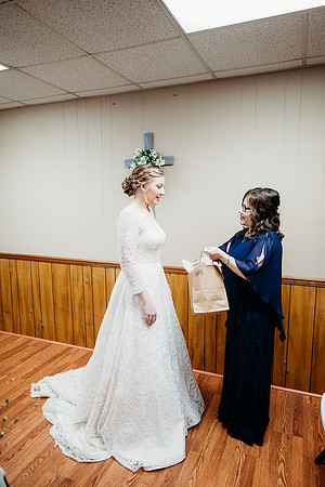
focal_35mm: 24
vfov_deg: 73.7
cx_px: 162
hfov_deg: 53.1
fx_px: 325
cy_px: 244
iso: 400
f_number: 1.8
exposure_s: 1/125
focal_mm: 24
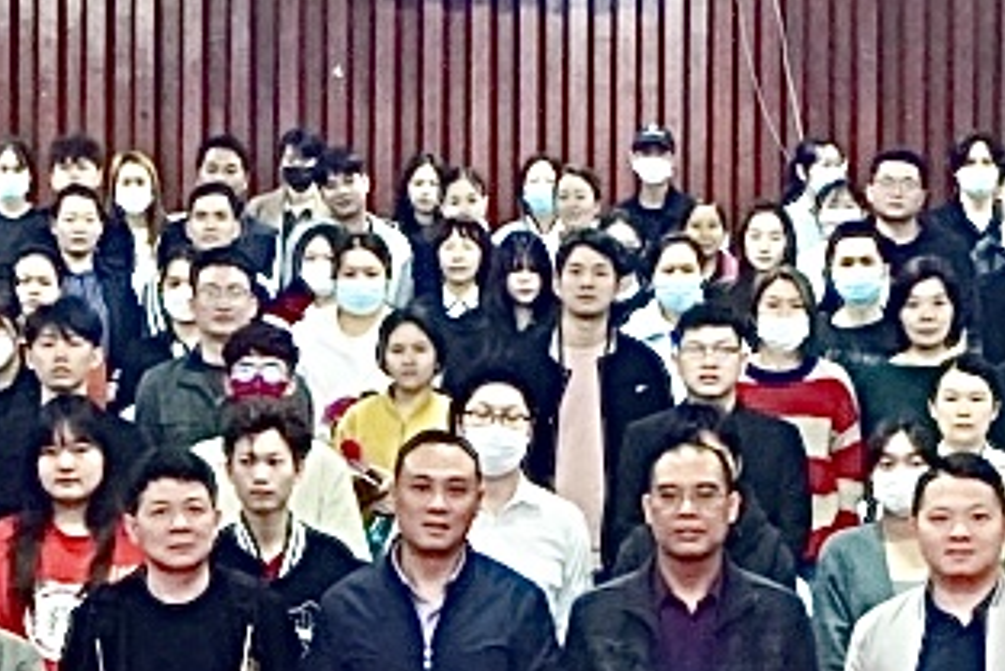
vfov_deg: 10.3
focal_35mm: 133
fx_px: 3714
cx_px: 636
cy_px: 138
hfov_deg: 15.4
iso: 10000
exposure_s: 1/200
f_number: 6.3
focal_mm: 30
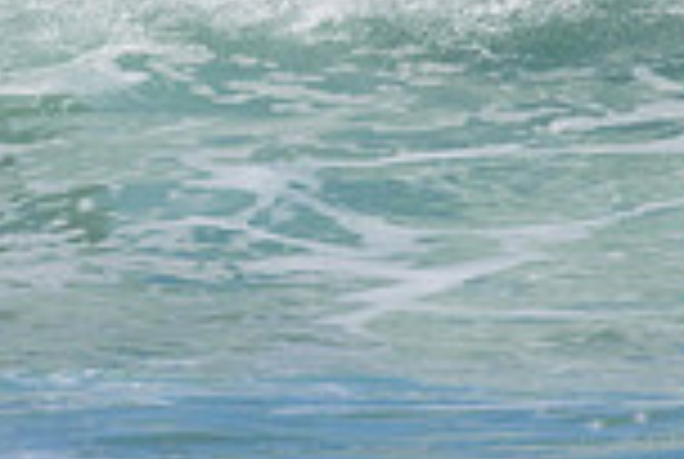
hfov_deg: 0.7
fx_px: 57987
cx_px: 184
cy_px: -119
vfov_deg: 0.5
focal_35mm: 3046
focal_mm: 800
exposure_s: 1/2000
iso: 1250
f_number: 11
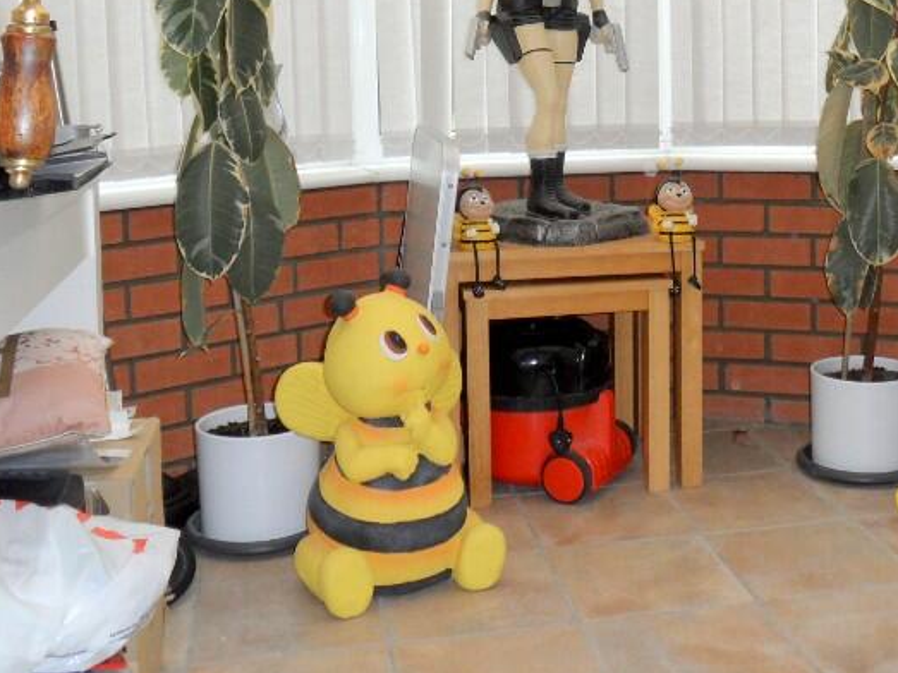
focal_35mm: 47
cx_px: 599
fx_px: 1219
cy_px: 115
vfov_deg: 30.0
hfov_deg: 39.9
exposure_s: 1/125
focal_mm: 3.9
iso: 80
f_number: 3.2
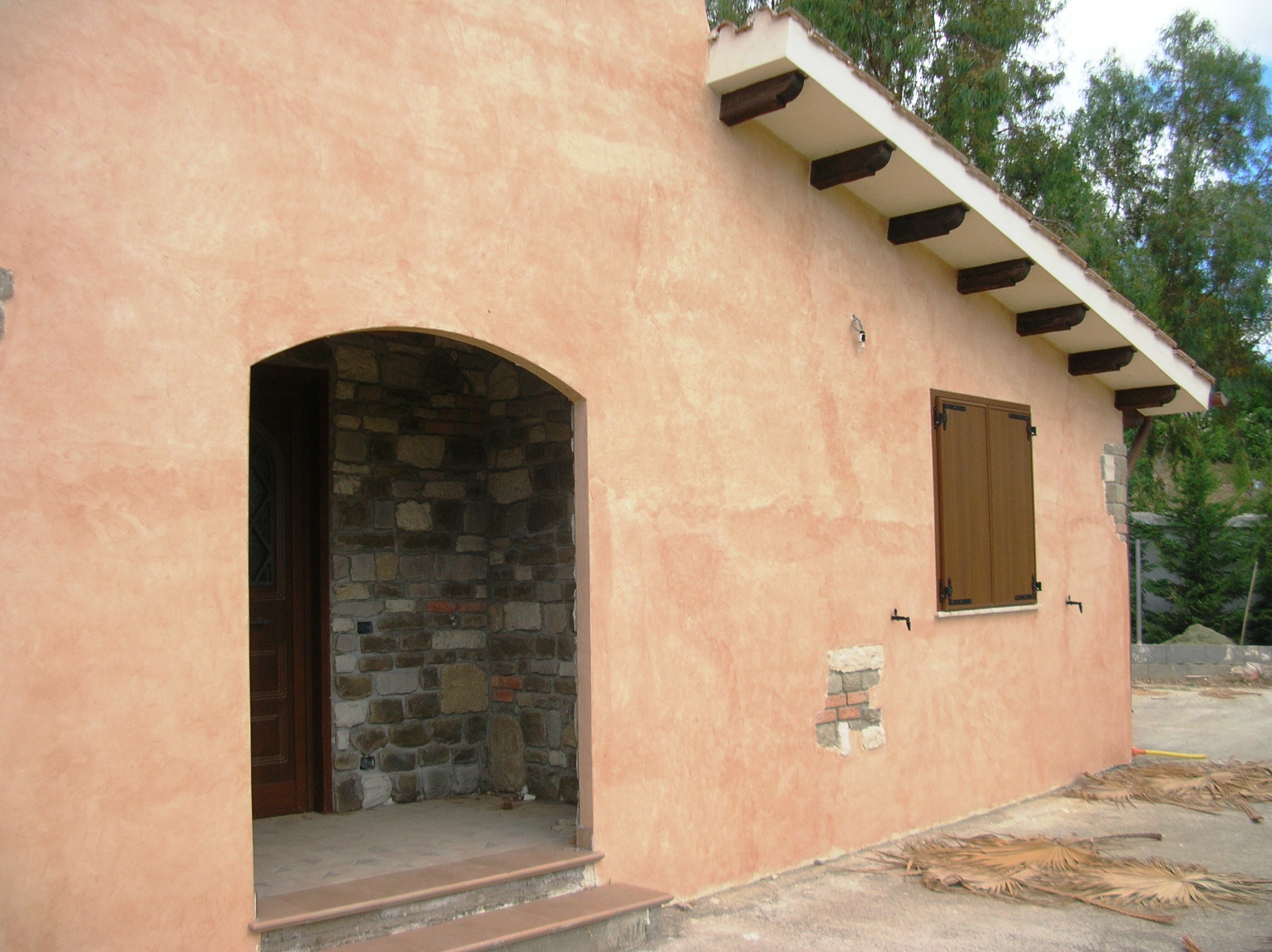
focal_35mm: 35
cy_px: 476
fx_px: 1285
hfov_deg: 52.7
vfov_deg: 40.6
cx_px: 636
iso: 50
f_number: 2.8
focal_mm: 5.8
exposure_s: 1/436
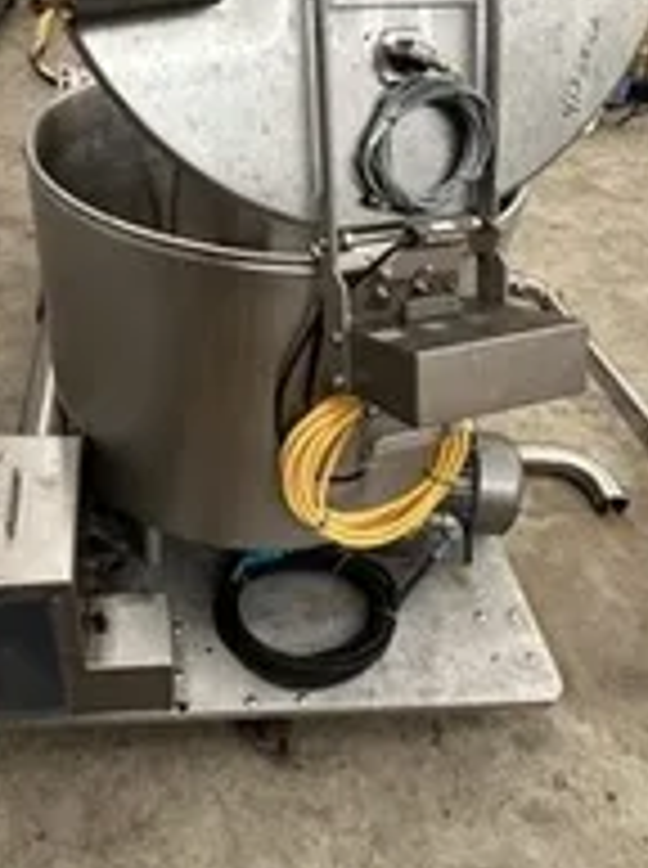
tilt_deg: -39.6
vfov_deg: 65.0
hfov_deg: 50.2
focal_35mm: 27
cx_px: 212
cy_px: 360
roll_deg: -5.3
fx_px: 676
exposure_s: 1/60
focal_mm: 1.57
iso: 400
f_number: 1.8
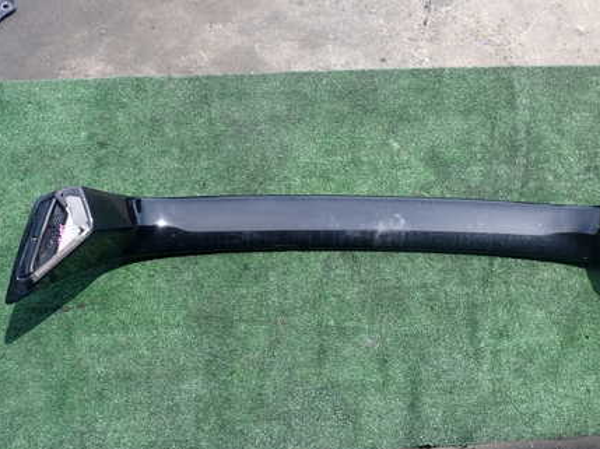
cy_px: 259
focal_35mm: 42
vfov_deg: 34.2
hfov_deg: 44.5
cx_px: 371
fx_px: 727
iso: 100
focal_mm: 5.4
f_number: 3.2
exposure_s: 1/400
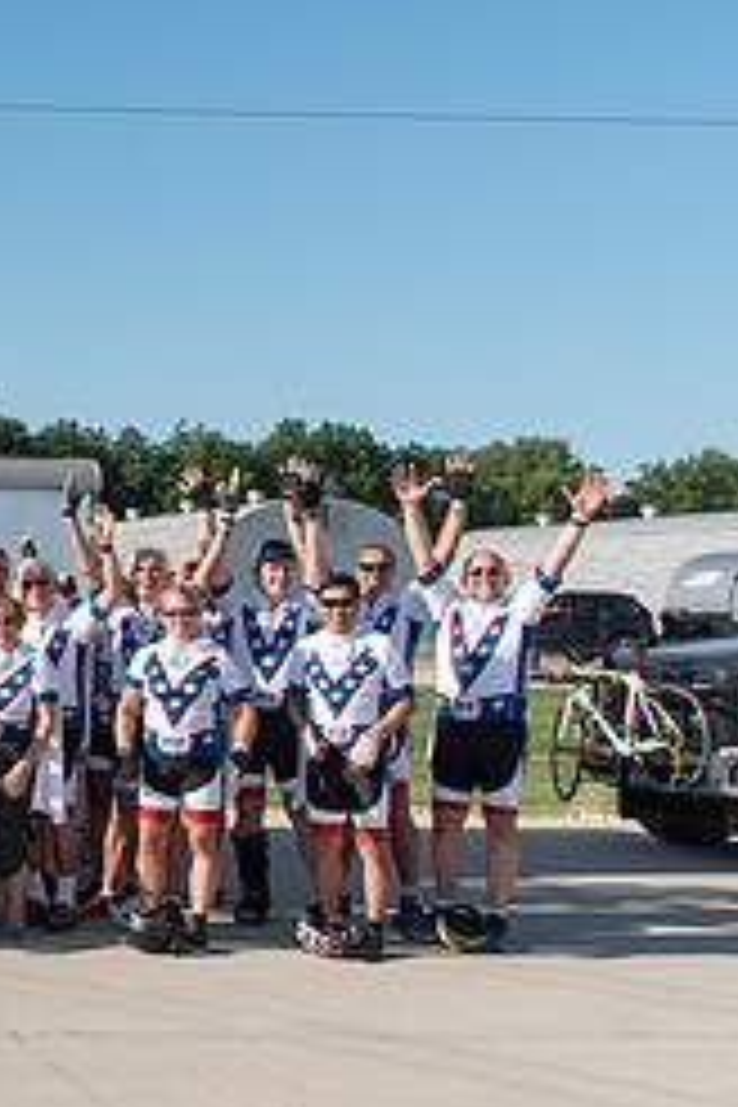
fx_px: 1876
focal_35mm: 61
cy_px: 575
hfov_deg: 18.7
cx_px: -477
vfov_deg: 32.9
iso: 250
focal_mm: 24
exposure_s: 1/1600
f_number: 5.6
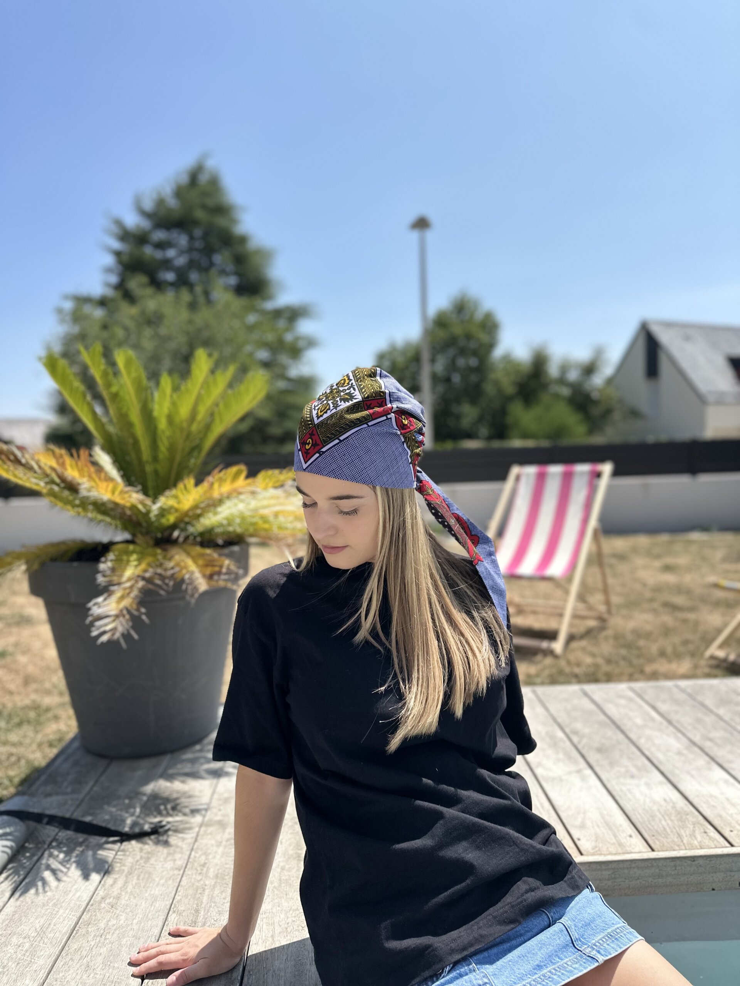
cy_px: 493
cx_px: 370
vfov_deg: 71.6
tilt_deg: -3.8
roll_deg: +0.6
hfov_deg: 56.8
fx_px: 684
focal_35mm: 24
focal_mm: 6.86
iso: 80
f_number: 1.78
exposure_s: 1/5000
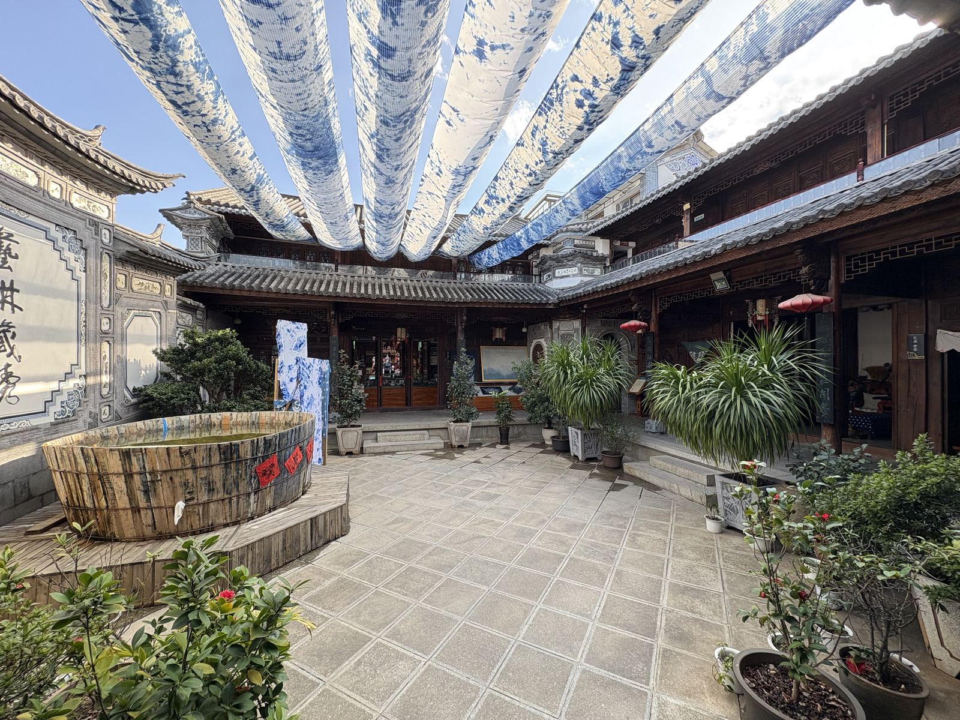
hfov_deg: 102.1
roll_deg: +0.3
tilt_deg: +0.8
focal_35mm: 14
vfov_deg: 85.7
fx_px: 388
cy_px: 360
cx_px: 480
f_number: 2.2
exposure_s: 1/137
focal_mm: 2.22
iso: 64
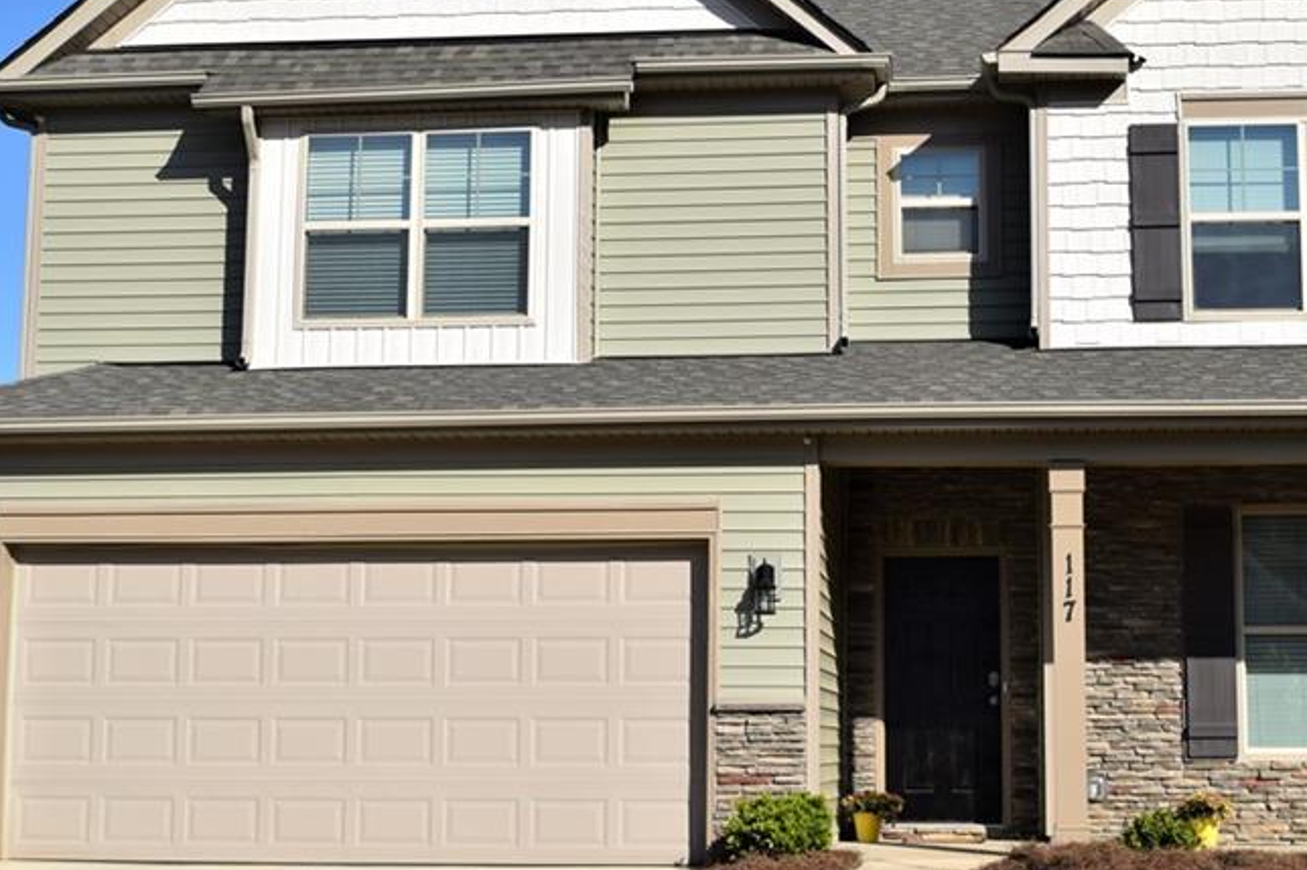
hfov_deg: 32.3
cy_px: 438
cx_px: 804
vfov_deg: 21.9
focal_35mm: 62
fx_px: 2250
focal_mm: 26
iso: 200
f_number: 10
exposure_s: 1/400
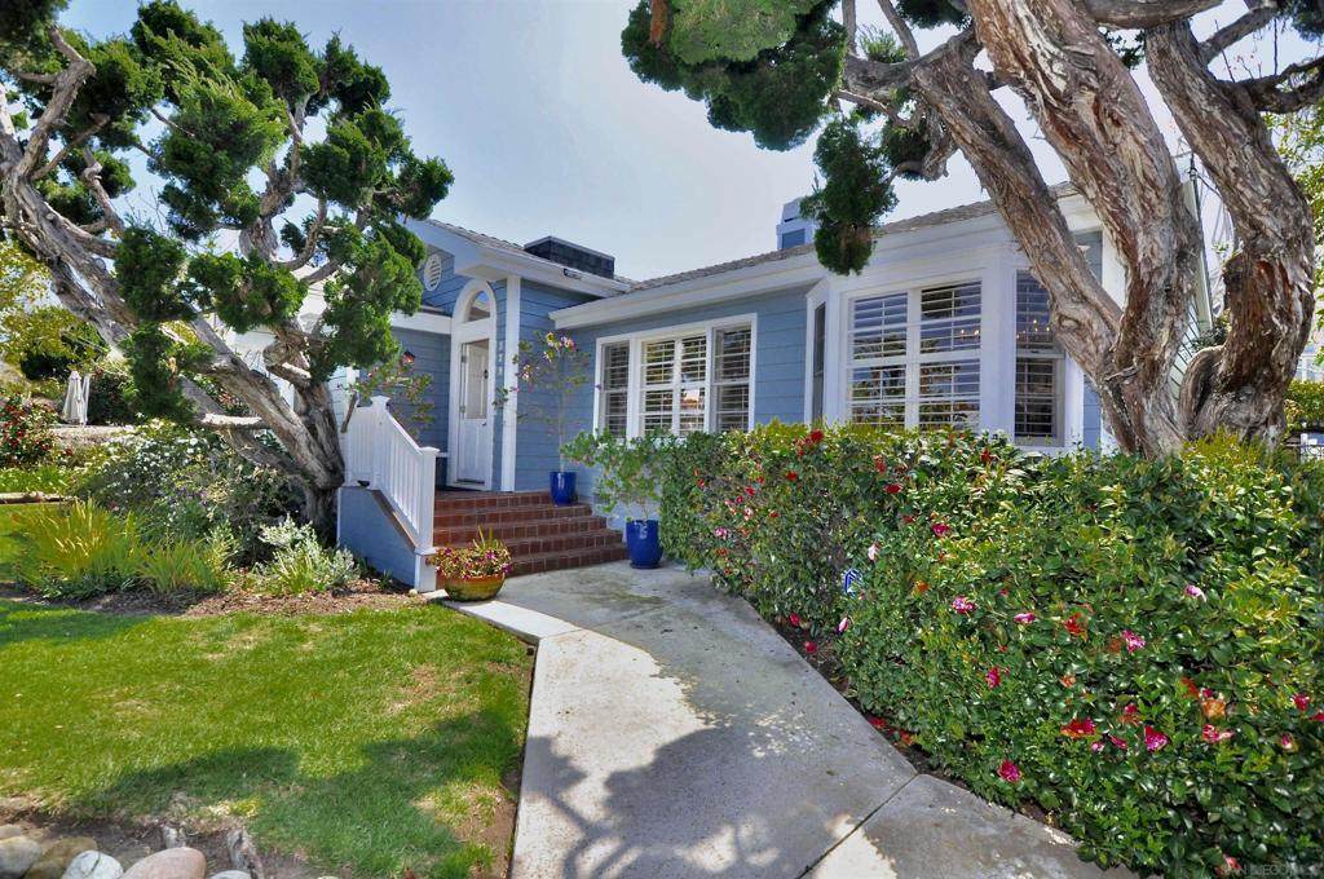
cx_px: 662
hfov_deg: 95.1
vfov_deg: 71.9
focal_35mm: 16
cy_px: 440
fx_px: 606
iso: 200
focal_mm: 11
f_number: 6.3
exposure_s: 1/160
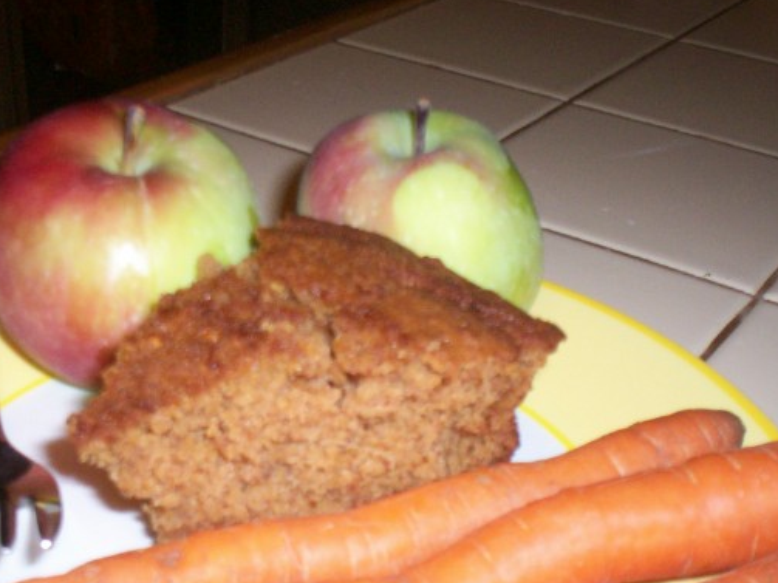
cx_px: 322
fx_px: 1236
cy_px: 413
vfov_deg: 26.3
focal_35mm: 55
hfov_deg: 34.9
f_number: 4.5
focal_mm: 5.9
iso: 140
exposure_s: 1/64
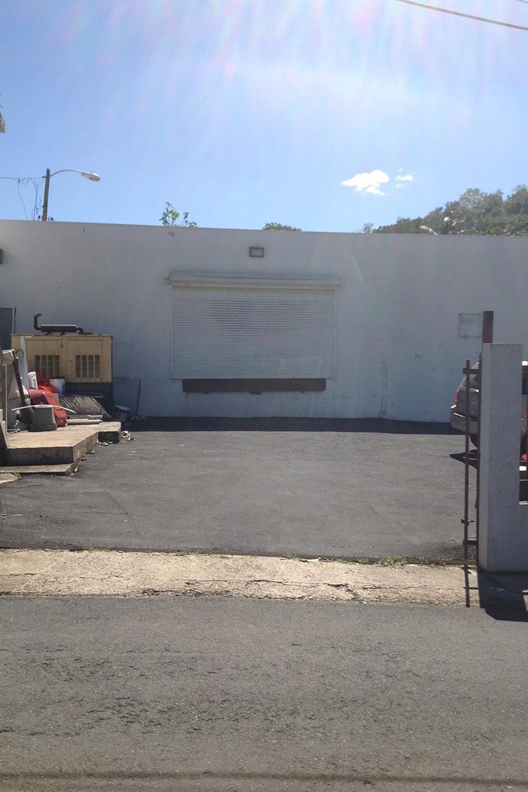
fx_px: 814
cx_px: 292
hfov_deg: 35.9
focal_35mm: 37
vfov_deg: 51.9
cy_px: 393
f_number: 2.4
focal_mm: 4.28
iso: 50
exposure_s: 1/2519
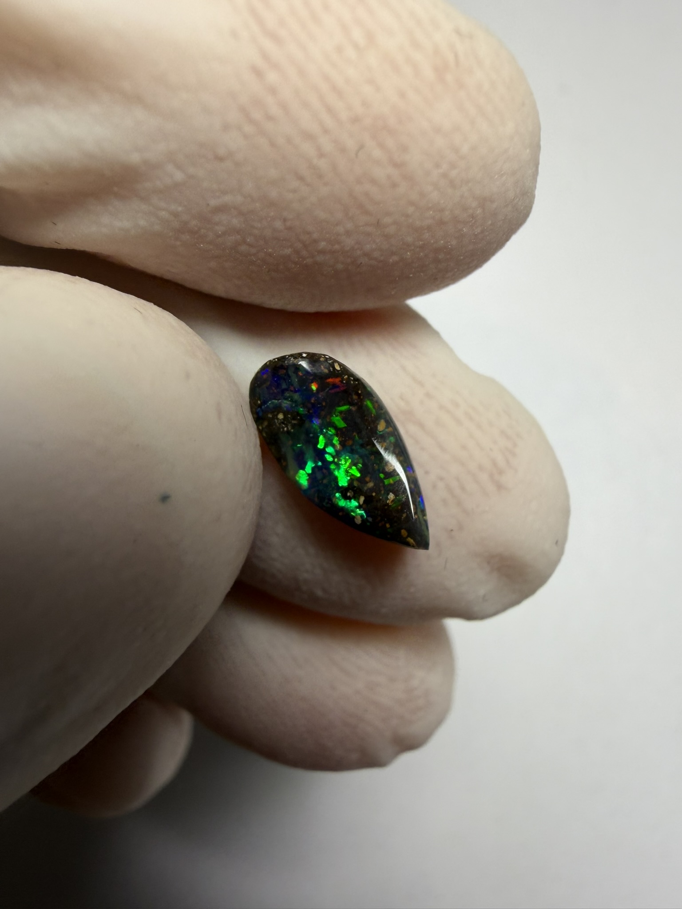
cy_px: 454
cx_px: 341
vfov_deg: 67.3
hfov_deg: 53.1
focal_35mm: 26
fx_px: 683
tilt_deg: -73.5
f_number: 2.2
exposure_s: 1/100
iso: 50
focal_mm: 2.22
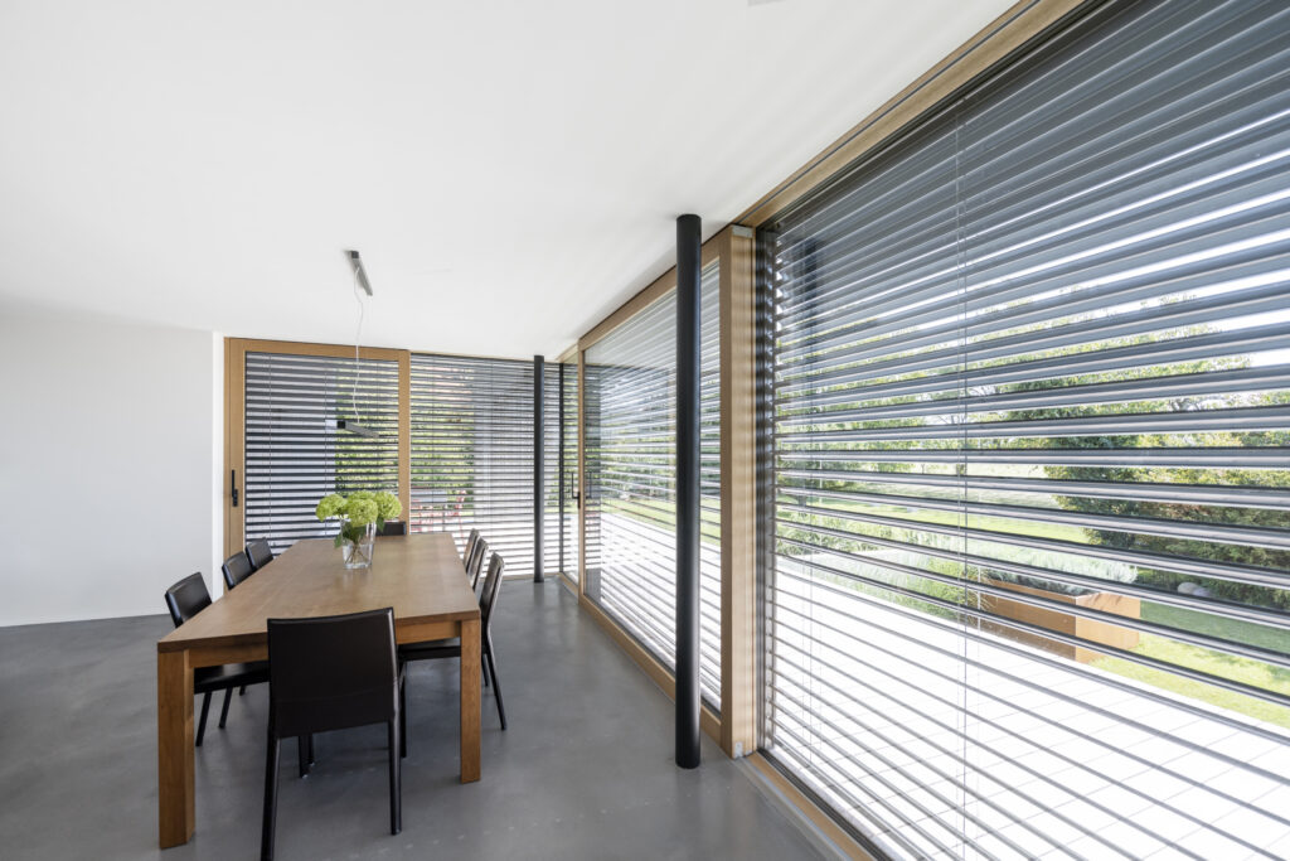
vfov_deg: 81.2
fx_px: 502
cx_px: 645
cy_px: 430
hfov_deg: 104.2
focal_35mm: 14
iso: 100
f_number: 5
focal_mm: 14
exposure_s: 1/160
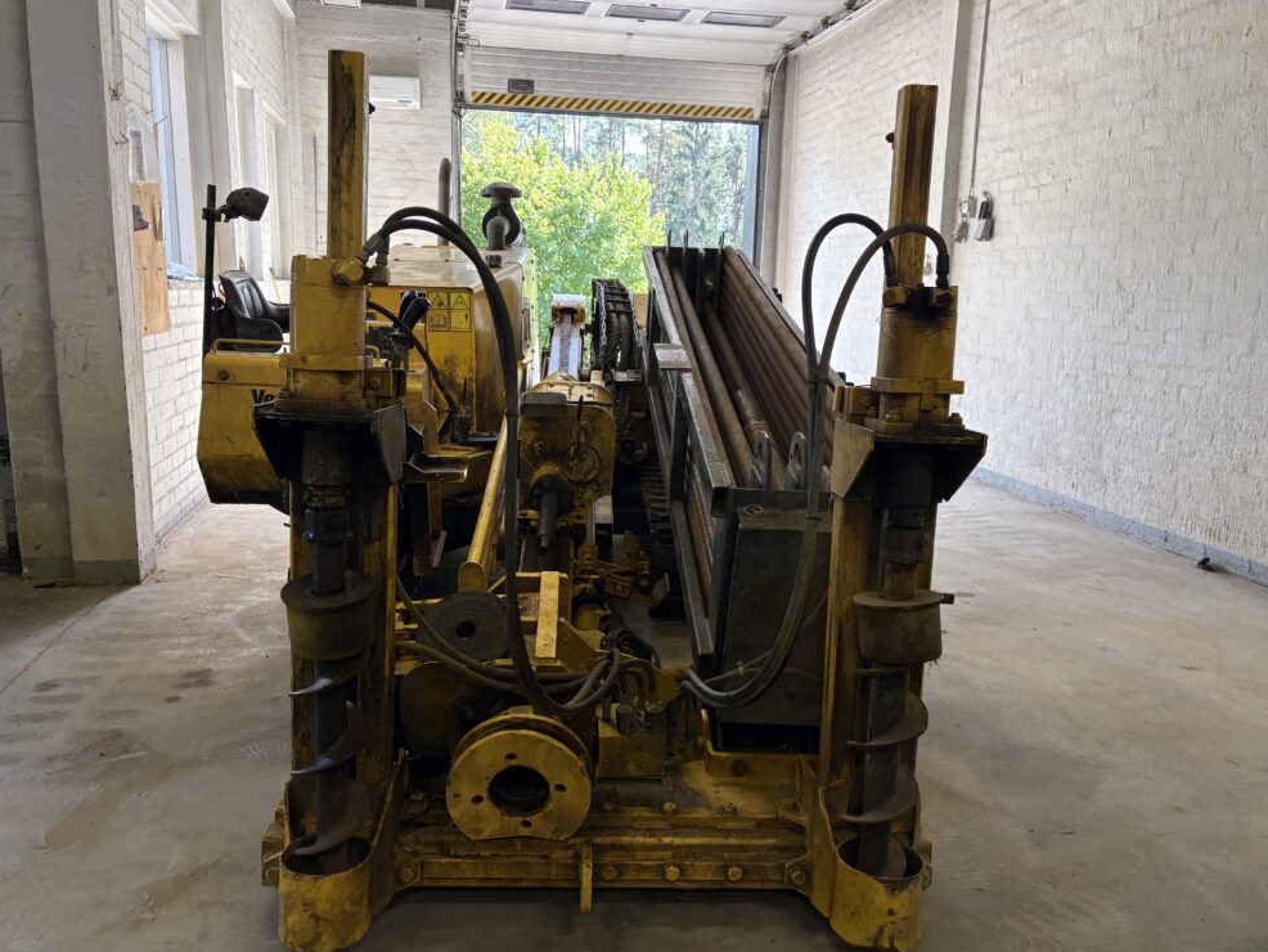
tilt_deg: -10.5
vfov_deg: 51.4
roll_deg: -0.3
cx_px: 630
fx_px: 989
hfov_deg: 65.3
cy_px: 482
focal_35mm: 27
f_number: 1.6
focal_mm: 5.96
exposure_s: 1/100
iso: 64
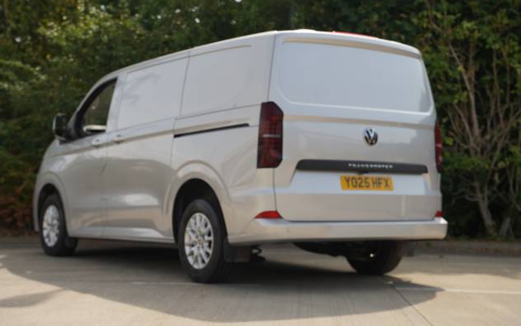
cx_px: 264
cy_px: 160
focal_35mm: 60
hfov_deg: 33.8
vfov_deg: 21.5
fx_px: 856
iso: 100
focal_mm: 58.3
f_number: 4.5
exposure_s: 1/250
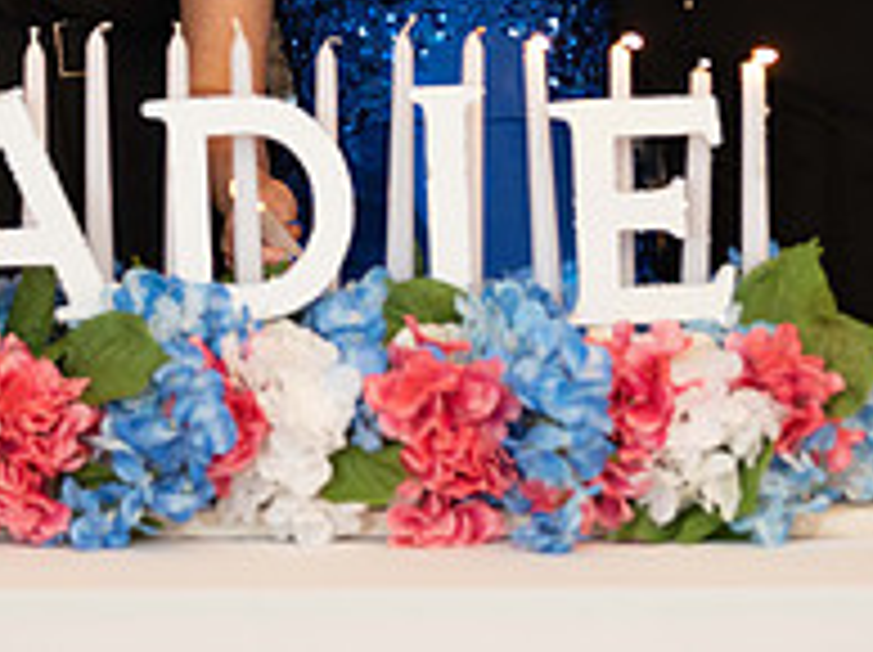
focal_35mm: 302
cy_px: -214
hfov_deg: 6.6
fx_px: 7607
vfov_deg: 4.9
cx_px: 288
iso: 800
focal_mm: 105
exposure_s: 1/125
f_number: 2.8
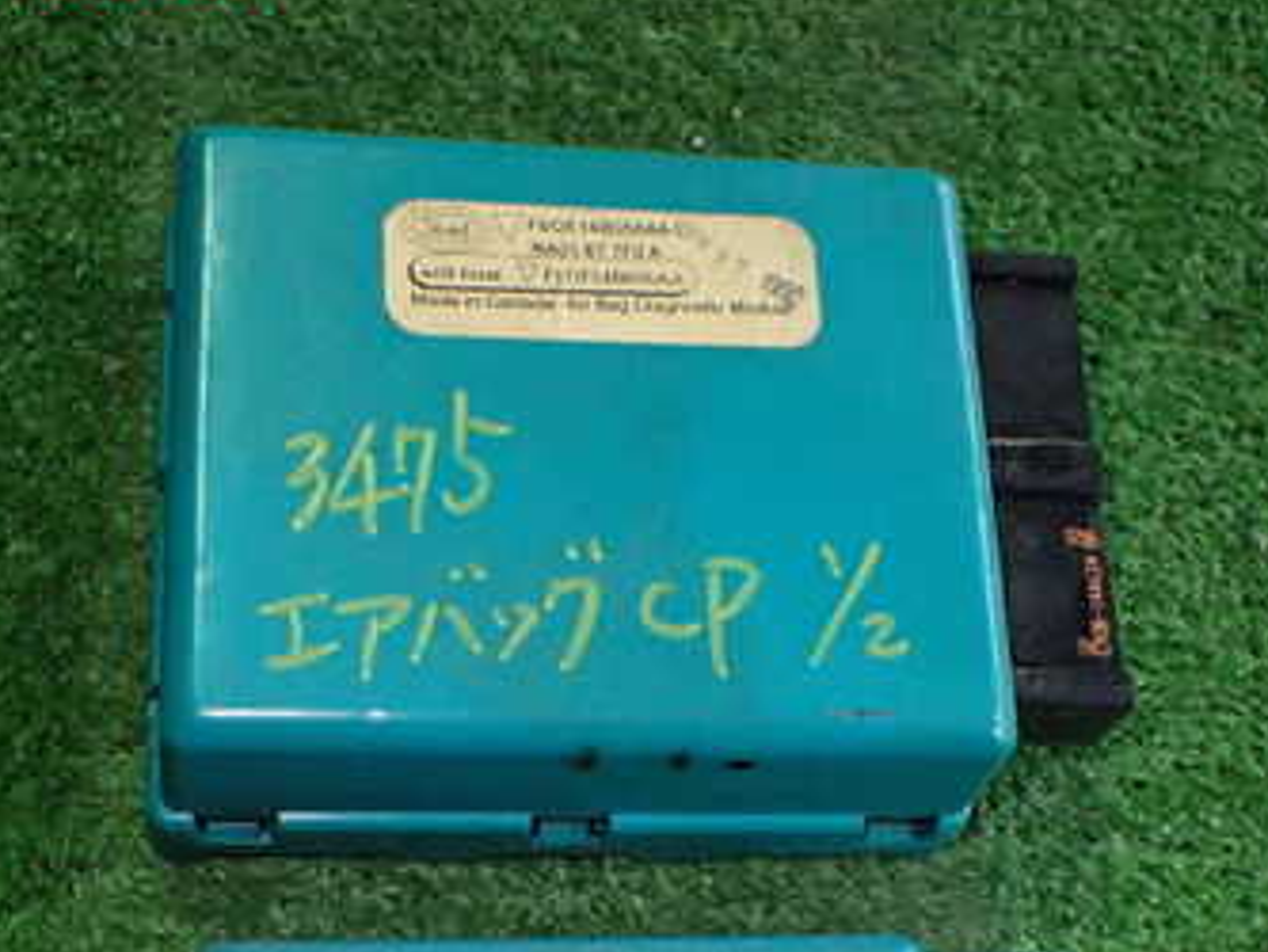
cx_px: 697
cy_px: 781
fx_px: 1979
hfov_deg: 35.5
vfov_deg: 26.5
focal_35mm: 54
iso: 640
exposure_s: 1/125
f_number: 2.3
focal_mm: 5.4
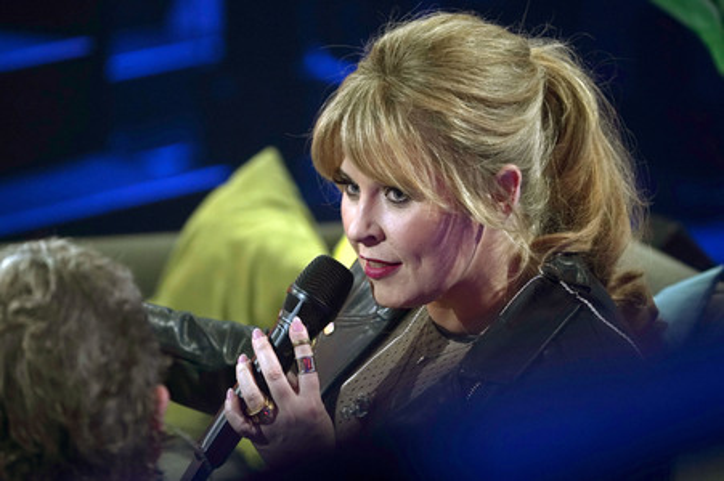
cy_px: 240
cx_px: 362
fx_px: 6149
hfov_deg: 6.7
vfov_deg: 4.5
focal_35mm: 306
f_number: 6.3
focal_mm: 306
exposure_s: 1/200
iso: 3200
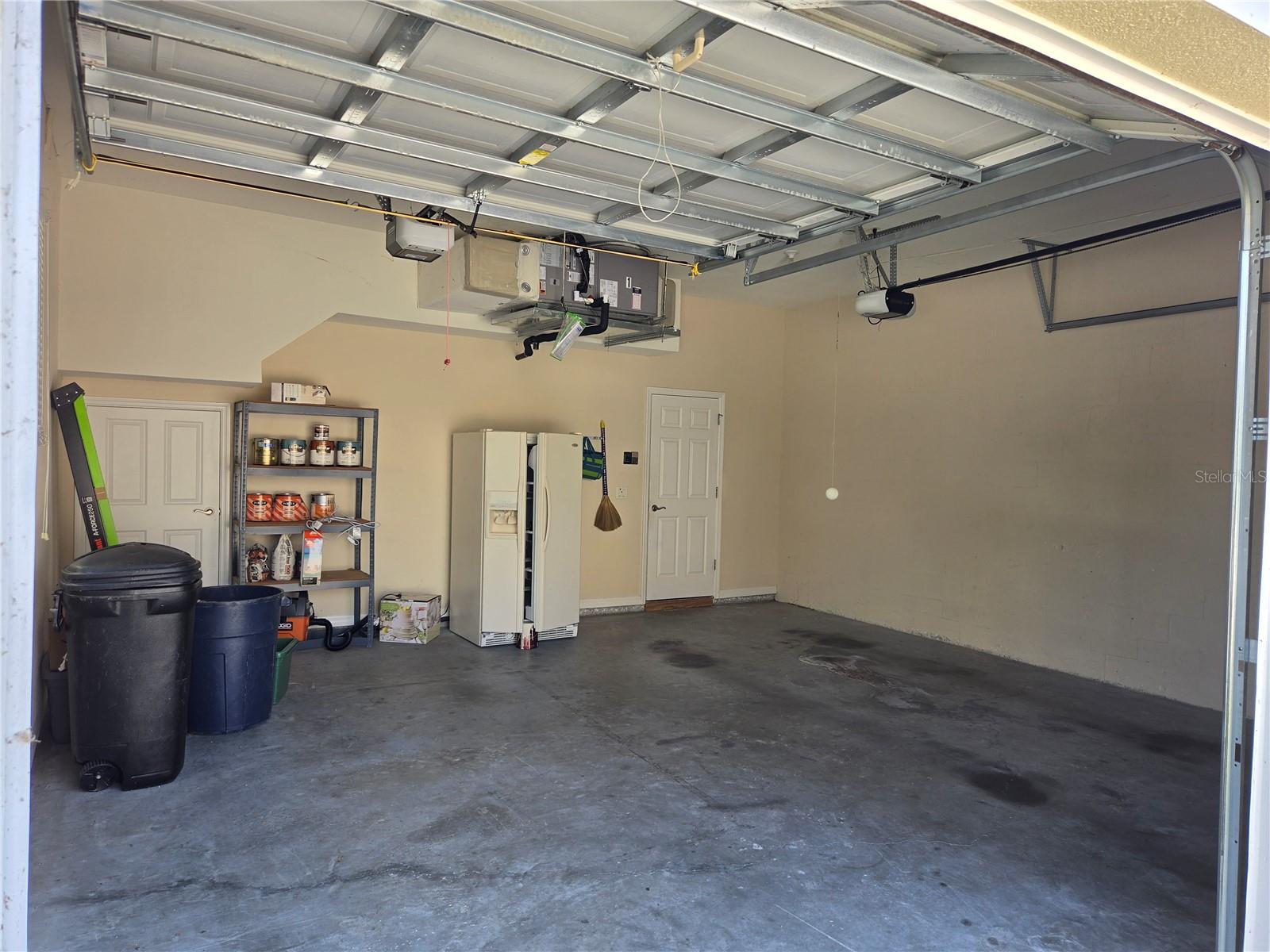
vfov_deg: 58.9
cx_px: 635
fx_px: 844
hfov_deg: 73.9
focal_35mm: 23
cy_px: 476
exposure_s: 1/180
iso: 40
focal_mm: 5.4
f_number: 1.8
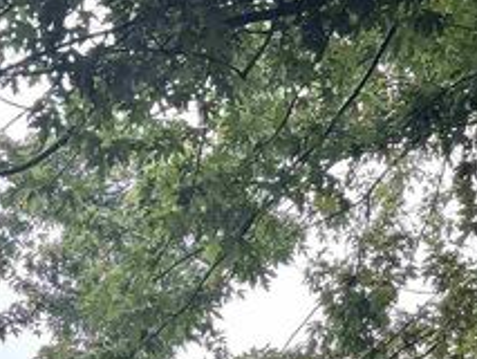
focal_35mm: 125
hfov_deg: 14.4
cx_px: 779
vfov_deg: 11.0
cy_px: 675
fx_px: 1723
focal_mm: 5.96
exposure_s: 1/264
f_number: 1.6
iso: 50
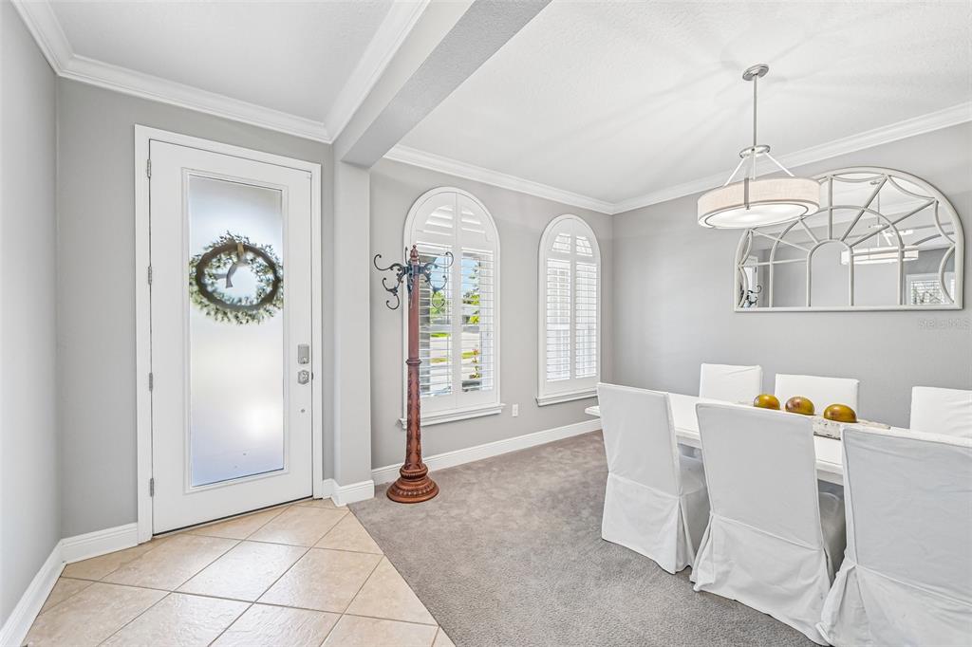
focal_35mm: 14
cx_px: 486
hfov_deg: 104.3
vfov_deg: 81.2
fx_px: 378
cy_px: 324
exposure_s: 1/30
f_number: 8
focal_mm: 14
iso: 400
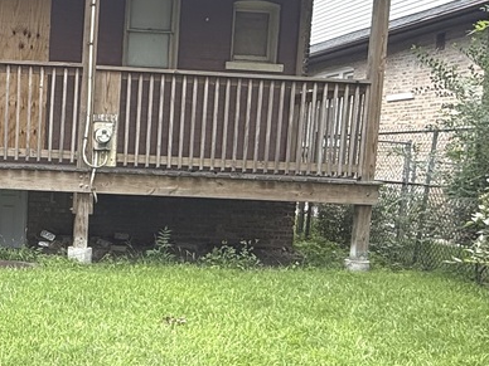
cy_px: 228
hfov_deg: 34.3
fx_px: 735
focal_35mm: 52
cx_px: 29
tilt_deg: -5.4
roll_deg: -2.7
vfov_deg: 27.9
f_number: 2.2
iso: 64
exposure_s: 1/545
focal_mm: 2.22
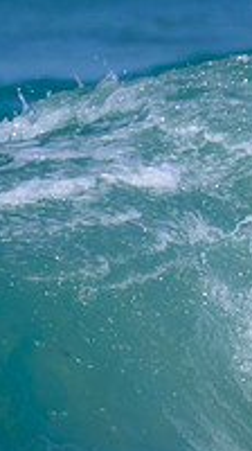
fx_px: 39465
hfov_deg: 0.4
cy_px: 386
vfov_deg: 0.7
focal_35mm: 3311
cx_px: 605
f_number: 11
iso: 560
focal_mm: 800
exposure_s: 1/2000
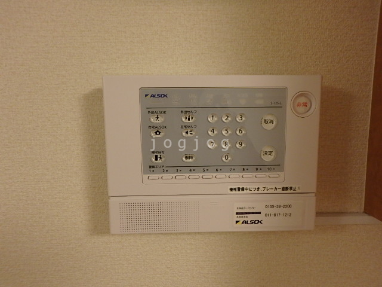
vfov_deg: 63.4
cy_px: 144
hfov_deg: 79.0
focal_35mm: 21
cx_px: 191
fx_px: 232
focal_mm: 3.7
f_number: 3.5
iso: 320
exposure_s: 1/30
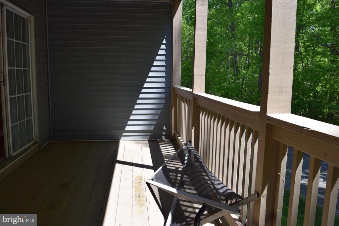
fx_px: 297
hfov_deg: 59.5
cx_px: 170
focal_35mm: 32
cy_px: 113
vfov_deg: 41.7
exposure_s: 1/400
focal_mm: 21
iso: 200
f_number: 7.1
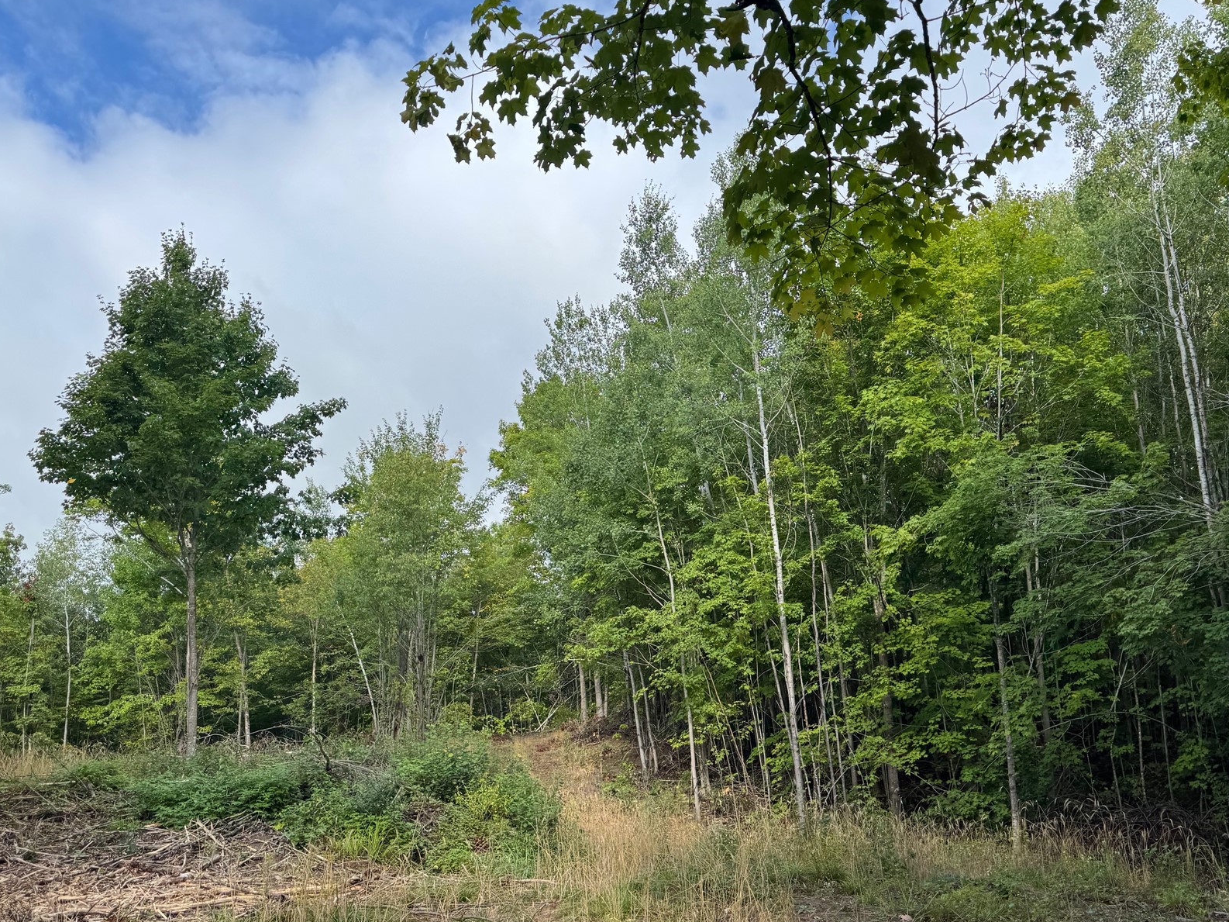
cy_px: 573
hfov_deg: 58.4
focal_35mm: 31
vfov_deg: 45.1
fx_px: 1100
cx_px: 628
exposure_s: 1/2252
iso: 80
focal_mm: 6.76
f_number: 1.78
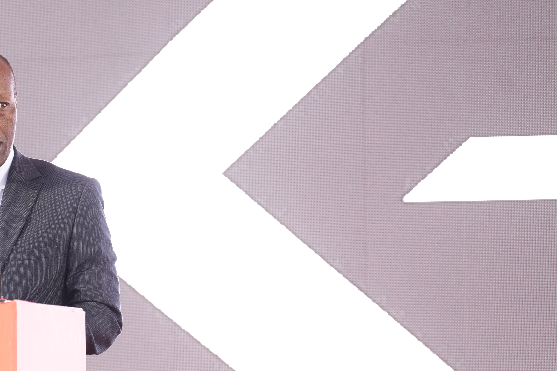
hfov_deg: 7.2
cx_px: 107
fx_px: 4409
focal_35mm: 285
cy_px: 302
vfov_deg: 4.8
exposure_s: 1/200
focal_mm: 173
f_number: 2.8
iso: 1250
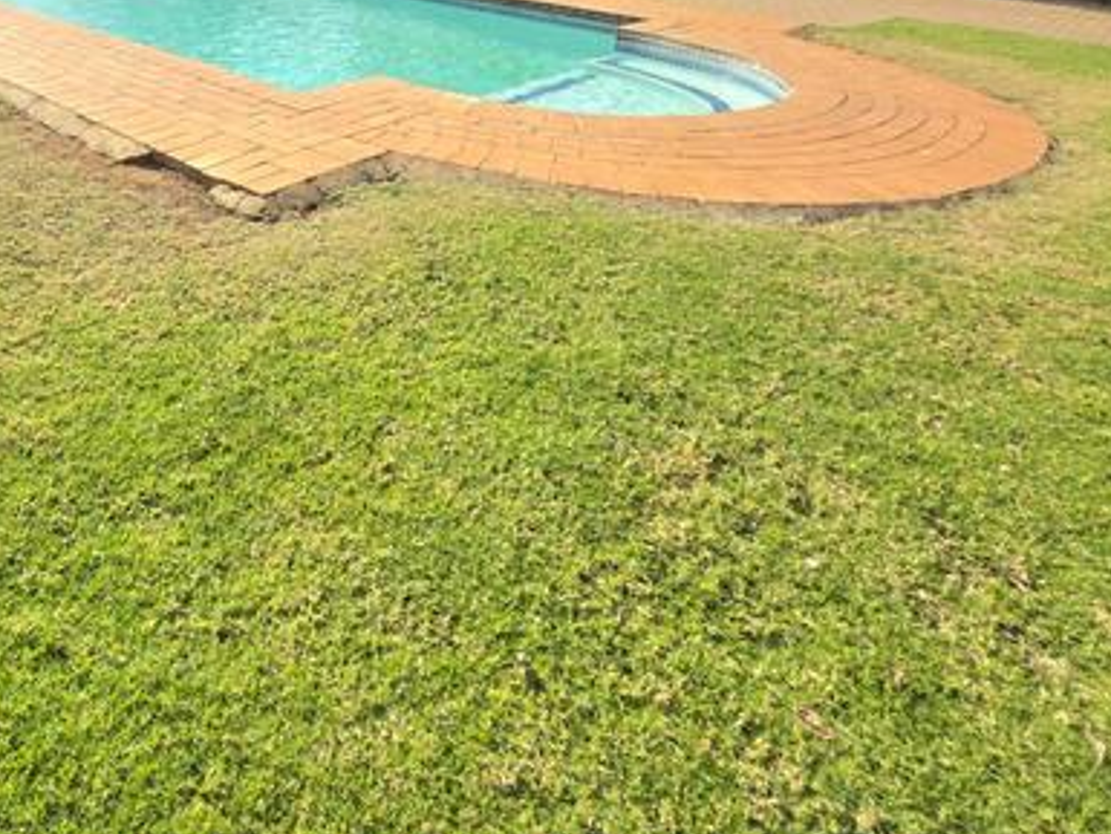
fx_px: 867
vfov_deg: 43.5
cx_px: 248
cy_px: -12
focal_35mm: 27
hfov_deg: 60.8
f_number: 1.9
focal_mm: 2.2
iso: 40
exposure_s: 1/5000
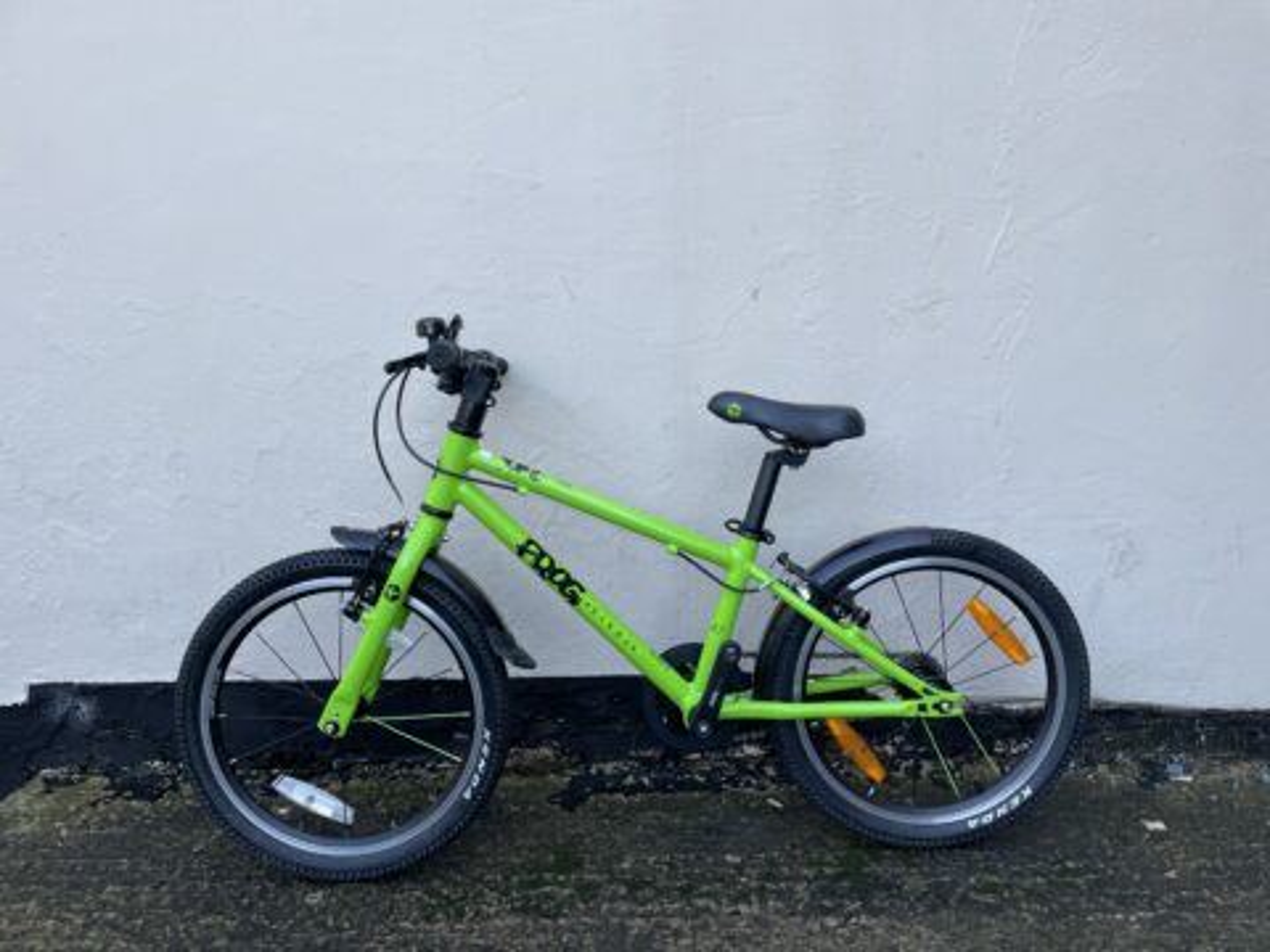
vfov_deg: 53.1
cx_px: 635
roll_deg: +0.3
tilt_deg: -10.4
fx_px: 954
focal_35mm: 26
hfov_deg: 67.3
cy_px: 476
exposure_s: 1/228
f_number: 1.6
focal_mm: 4.2
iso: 32
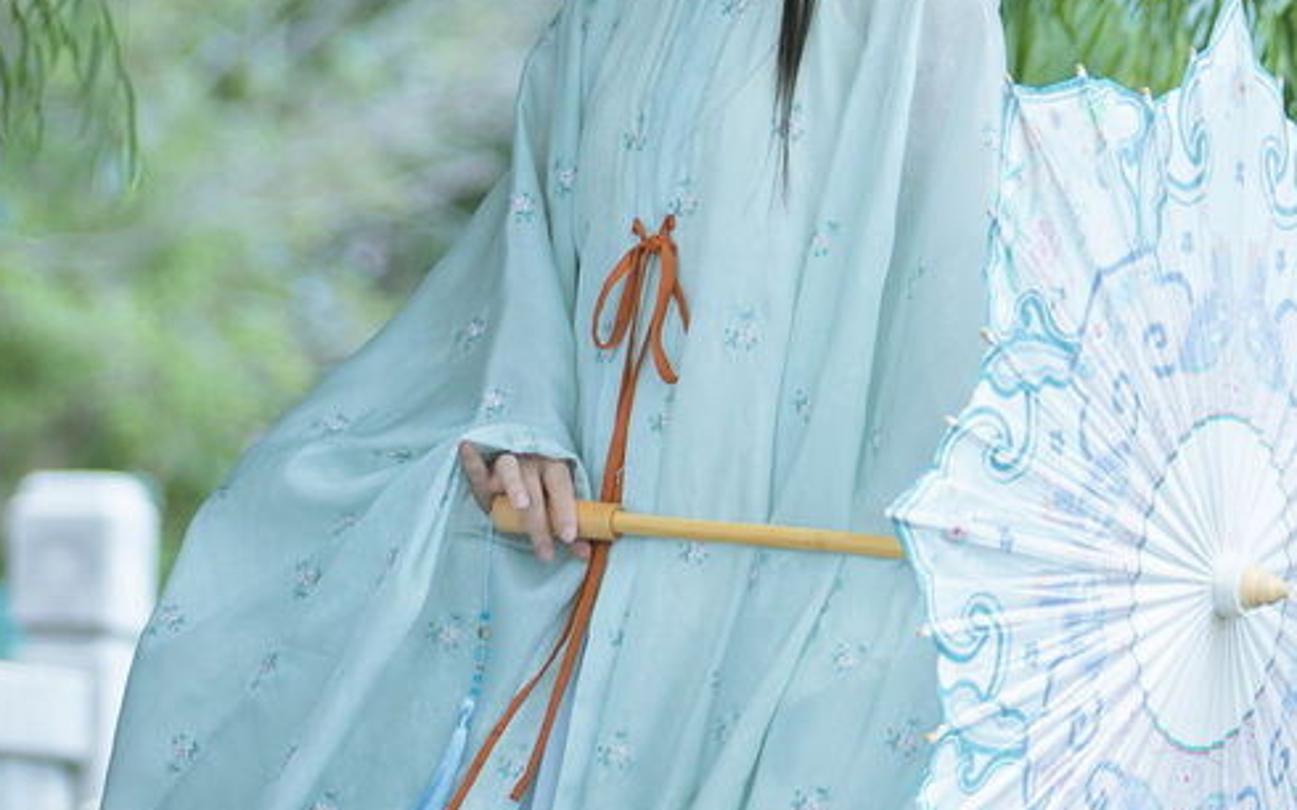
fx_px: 16539
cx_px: 1085
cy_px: -537
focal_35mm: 468
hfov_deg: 4.5
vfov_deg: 2.8
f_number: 2.8
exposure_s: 1/500
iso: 100
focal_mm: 125
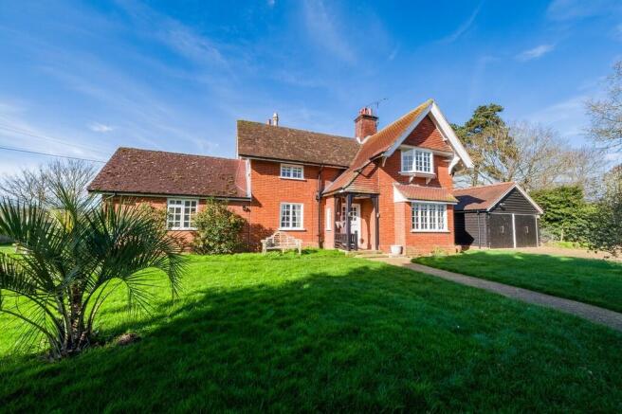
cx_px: 311
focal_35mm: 13
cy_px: 207
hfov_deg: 108.3
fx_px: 225
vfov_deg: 85.4
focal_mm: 8.4
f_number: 9
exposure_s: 1/125
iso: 160
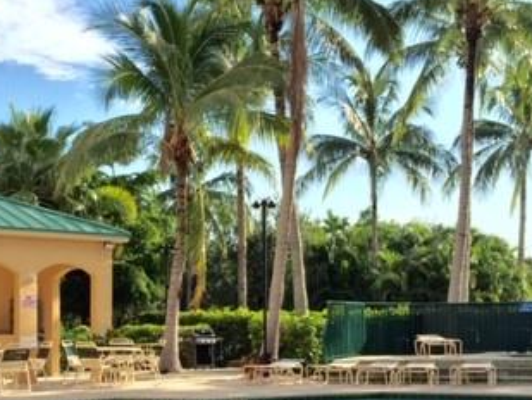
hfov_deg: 32.0
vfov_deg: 24.3
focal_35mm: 60
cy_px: 260
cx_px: 196
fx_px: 922
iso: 32
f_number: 2.2
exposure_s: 1/1319
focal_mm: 4.15
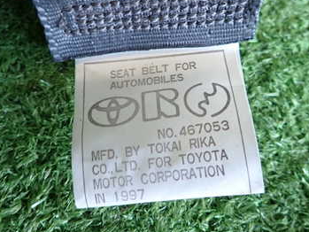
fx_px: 384
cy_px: 108
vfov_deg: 33.6
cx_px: 131
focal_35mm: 43
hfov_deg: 43.7
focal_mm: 4.5
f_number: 2
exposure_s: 1/40
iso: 200
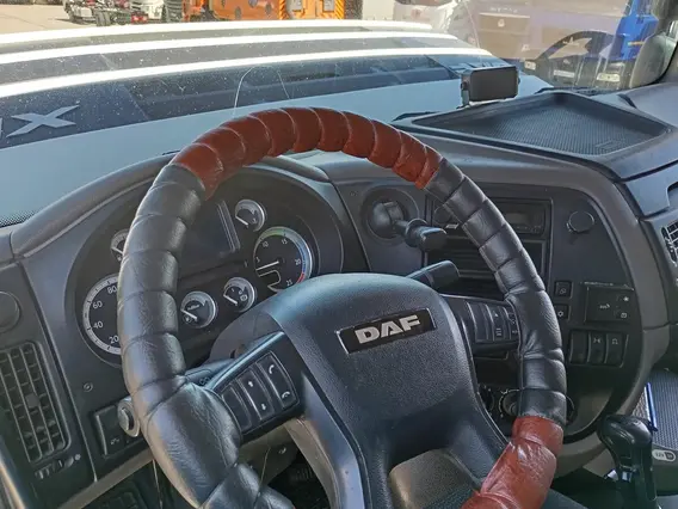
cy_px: 254
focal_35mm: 28
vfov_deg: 49.7
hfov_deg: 63.4
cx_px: 339
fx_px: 548
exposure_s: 1/60
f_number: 1.8
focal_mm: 4.27
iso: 220
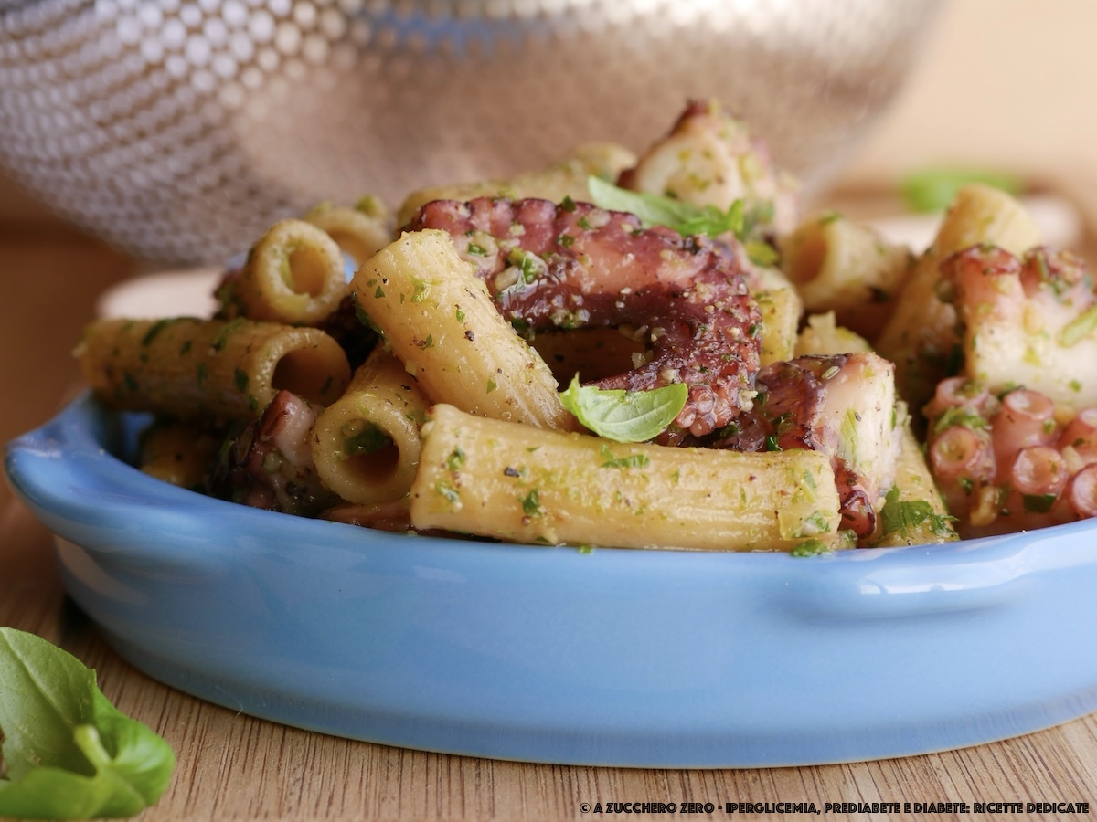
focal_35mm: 86
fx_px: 2725
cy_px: 411
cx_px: 548
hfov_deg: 22.8
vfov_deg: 17.2
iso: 200
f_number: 5.6
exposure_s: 1/40
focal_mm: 43
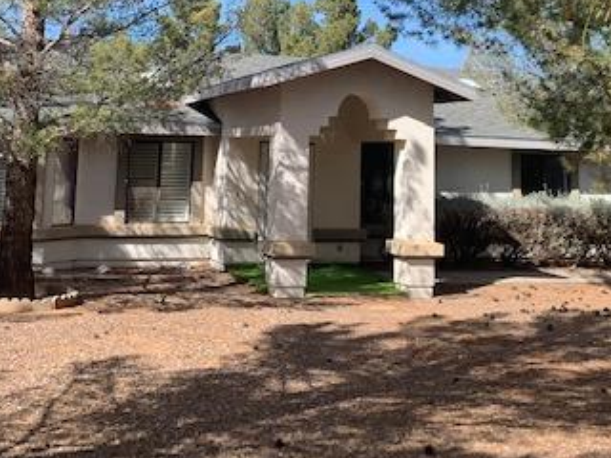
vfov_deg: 27.1
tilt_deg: +7.8
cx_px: 290
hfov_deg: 36.8
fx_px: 918
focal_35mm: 52
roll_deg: -2.1
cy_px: 48
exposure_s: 1/1149
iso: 25
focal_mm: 4.25
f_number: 1.8
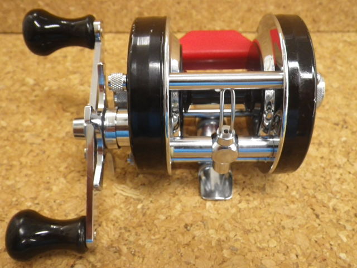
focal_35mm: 34
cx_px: 178
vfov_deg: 41.8
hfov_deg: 54.0
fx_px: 351
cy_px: 134
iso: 500
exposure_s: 1/50
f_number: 3.8
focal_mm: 6.1
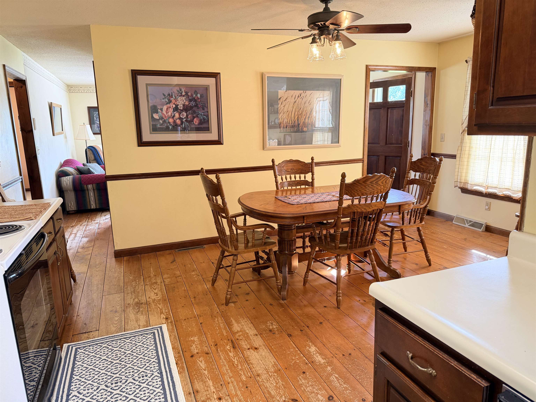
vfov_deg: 56.8
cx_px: 268
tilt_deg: -12.0
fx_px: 372
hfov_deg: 71.6
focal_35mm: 24
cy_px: 201
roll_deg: +1.5
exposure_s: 1/60
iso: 250
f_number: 1.78
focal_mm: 6.76
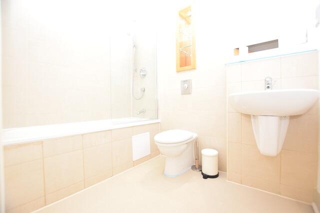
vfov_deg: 77.3
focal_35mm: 15
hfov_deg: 100.4
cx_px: 160
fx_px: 133
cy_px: 106
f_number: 4.5
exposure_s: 1/80
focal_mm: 10
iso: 800
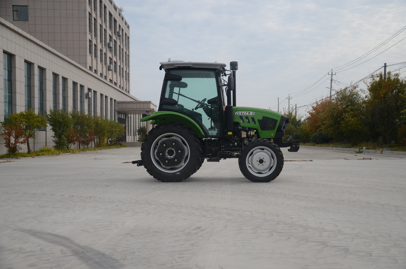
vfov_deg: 31.8
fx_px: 473
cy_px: 134
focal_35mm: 42
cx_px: 203
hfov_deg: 46.5
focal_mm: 28
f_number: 4
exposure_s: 1/1000
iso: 100
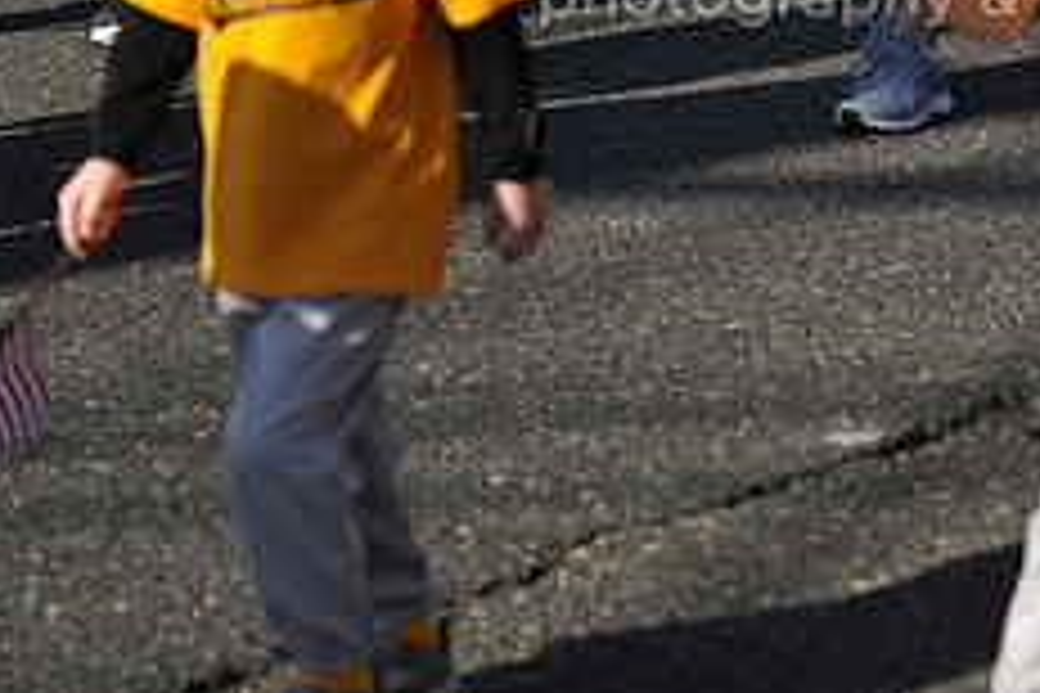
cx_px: 995
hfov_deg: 11.6
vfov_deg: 7.7
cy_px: -171
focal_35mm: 176
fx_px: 5084
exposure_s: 1/6400
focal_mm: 70
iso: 400
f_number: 2.8
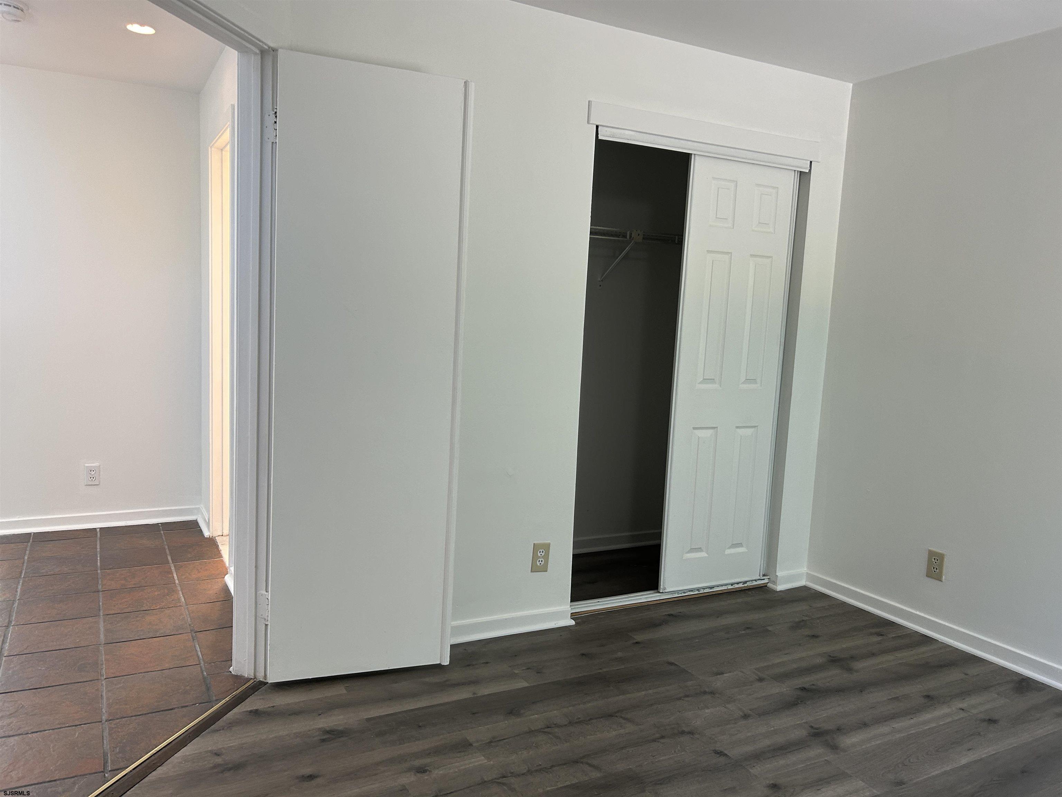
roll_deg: -2.8
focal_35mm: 26
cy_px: 398
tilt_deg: -6.1
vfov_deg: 53.1
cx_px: 531
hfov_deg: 67.3
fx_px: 798
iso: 100
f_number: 1.5
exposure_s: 1/120
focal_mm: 5.7
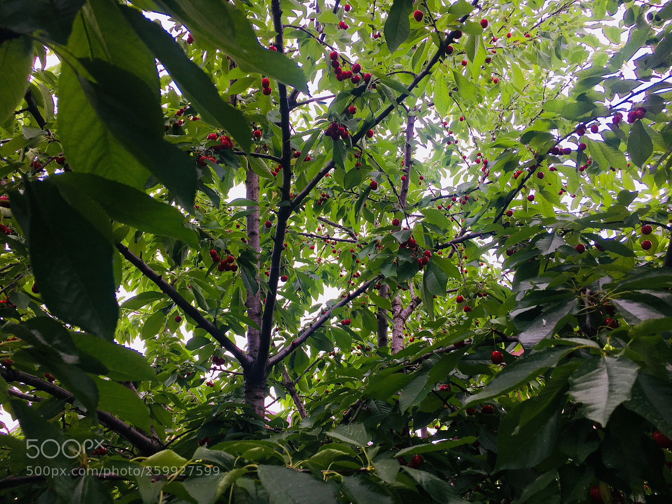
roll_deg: +1.2
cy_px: 252
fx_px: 563
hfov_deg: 61.7
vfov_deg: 48.2
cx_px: 336
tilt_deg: +28.9
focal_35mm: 29
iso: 25
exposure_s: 1/171
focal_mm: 4.15
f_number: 2.2
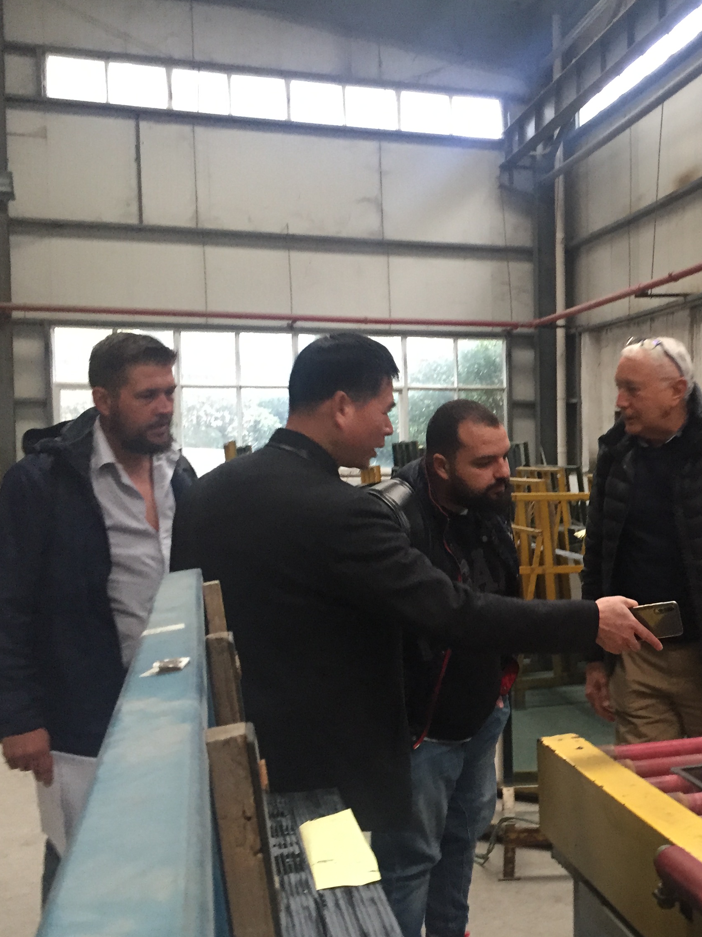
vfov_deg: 44.8
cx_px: 609
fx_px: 1136
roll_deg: +0.1
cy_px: 503
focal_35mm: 42
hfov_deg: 32.9
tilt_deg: -1.1
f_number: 2.2
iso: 250
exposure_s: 1/33
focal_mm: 4.15
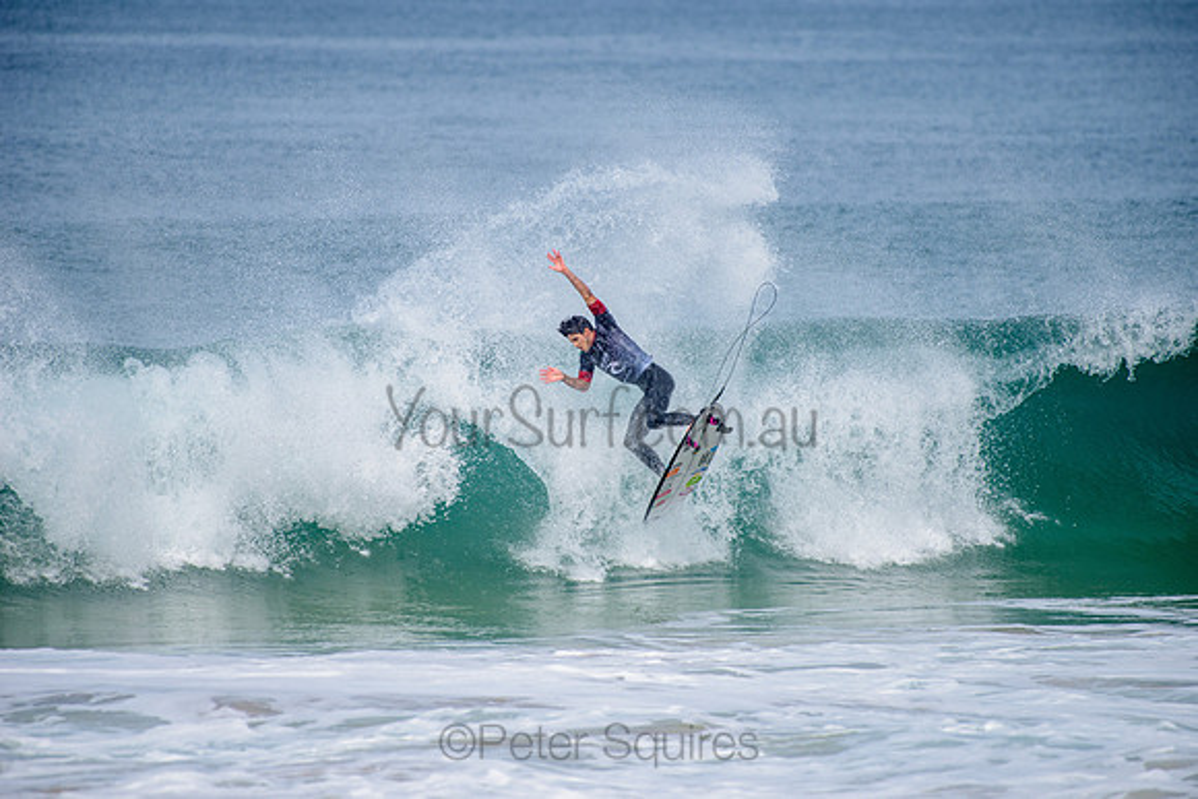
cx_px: 599
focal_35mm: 500
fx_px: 16642
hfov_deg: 4.1
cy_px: 400
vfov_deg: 2.8
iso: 250
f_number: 5.6
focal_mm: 500
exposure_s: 1/2000
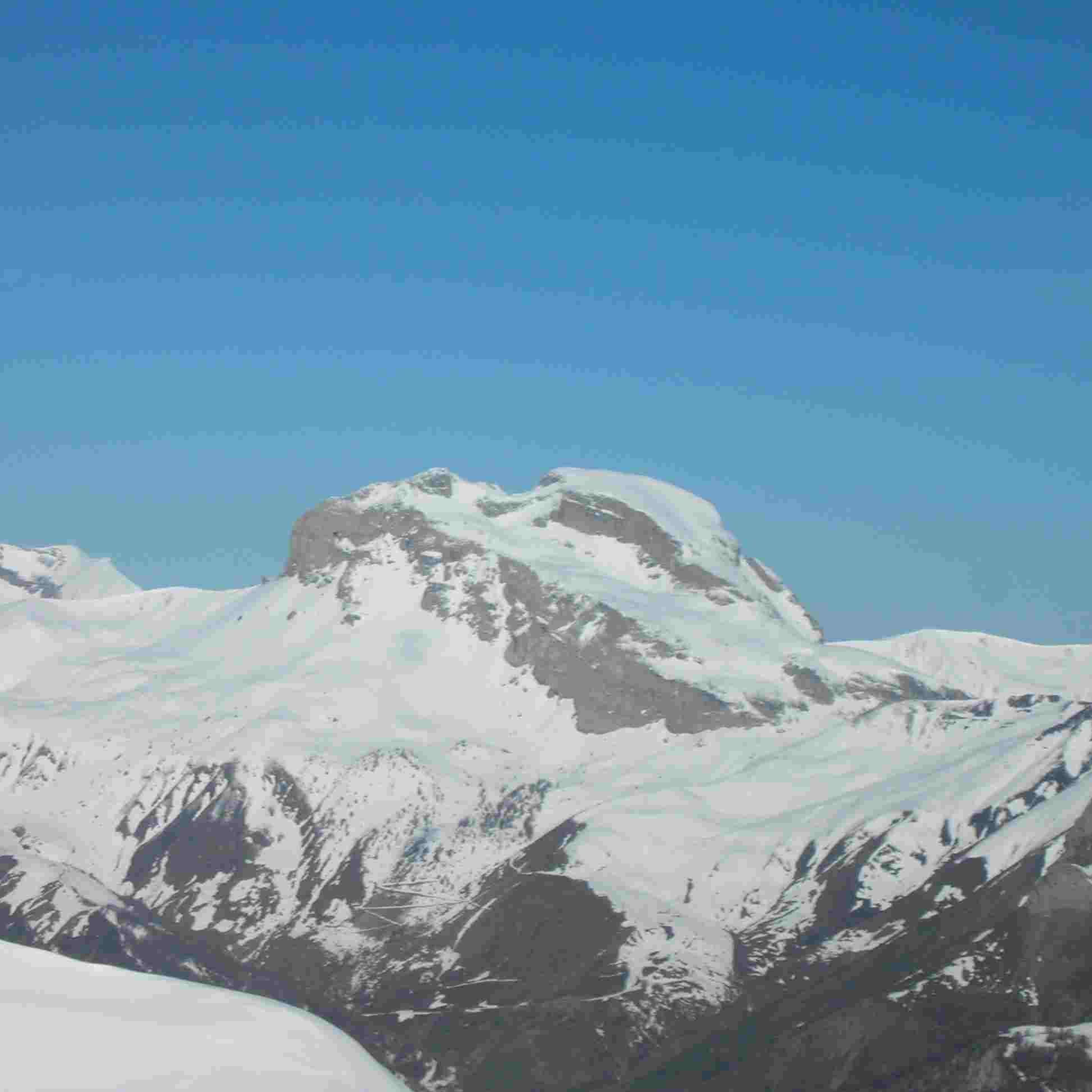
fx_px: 4426
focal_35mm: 124
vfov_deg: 14.1
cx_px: 477
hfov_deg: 14.1
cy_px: 546
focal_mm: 17.4
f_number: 15.1
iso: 50
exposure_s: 1/110
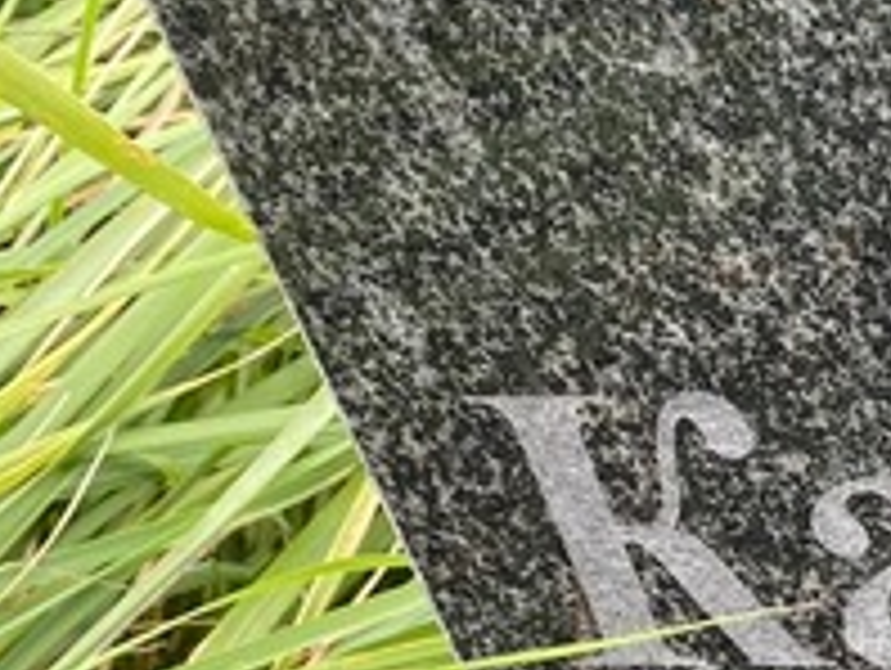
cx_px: 1796
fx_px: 2706
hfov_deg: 15.1
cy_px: 944
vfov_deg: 13.5
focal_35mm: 105
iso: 32
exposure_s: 1/122
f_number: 1.8
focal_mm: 4.25
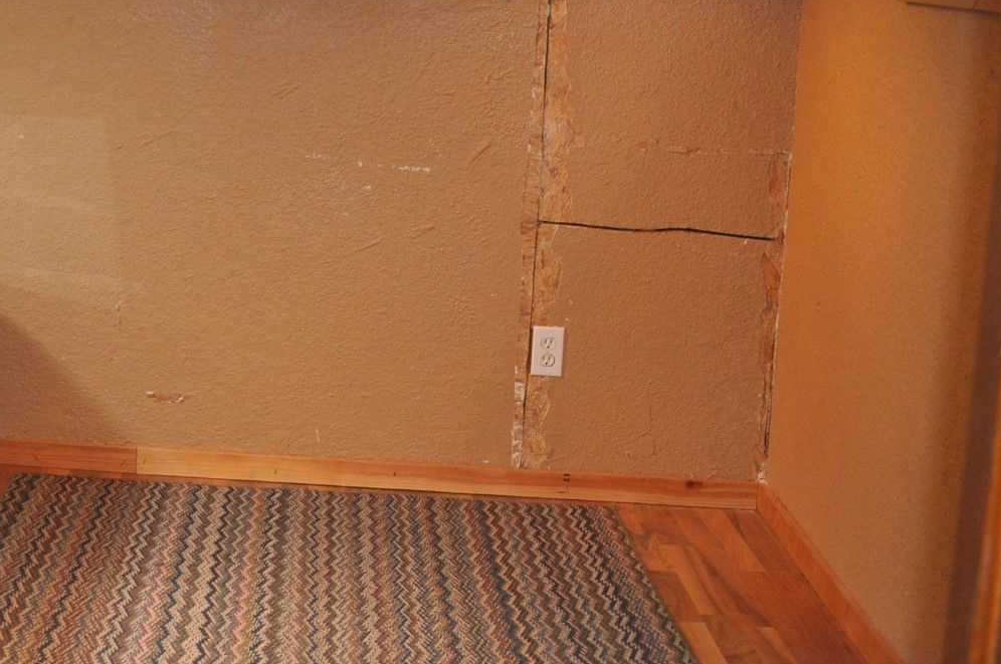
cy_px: 151
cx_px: 56
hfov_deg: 31.9
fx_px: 1638
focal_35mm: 59
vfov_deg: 22.7
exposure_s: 1/100
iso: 800
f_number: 3.5
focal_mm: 18
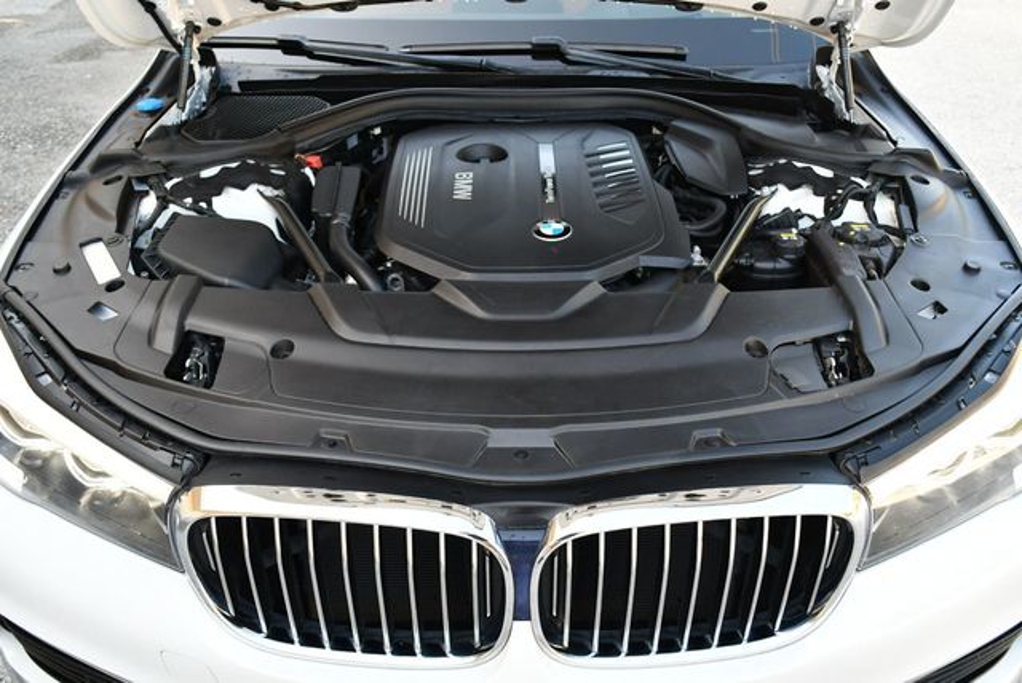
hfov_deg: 53.1
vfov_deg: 36.9
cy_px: 342
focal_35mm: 36
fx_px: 1023
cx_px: 511
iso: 400
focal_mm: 18
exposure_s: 1/250
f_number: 4
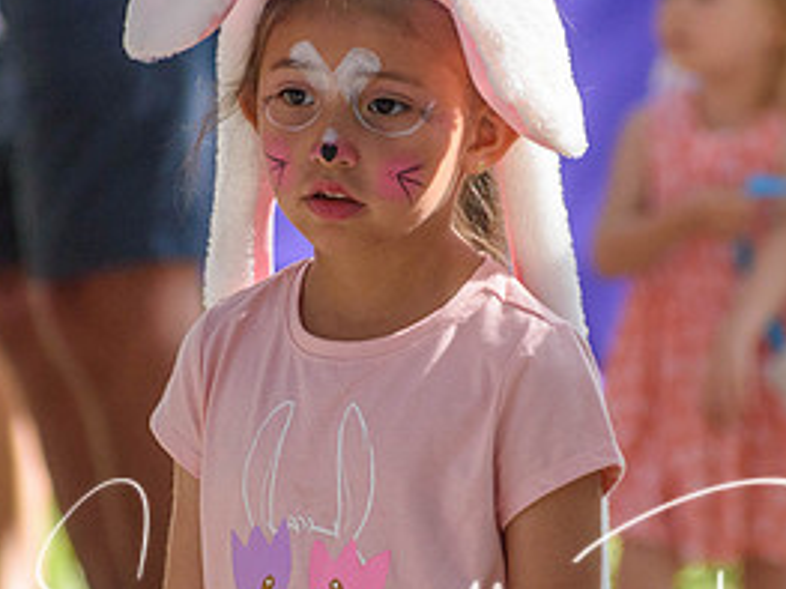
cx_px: 415
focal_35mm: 828
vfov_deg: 1.8
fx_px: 18792
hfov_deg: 2.4
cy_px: 363
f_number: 6
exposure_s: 1/1000
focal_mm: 260
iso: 720
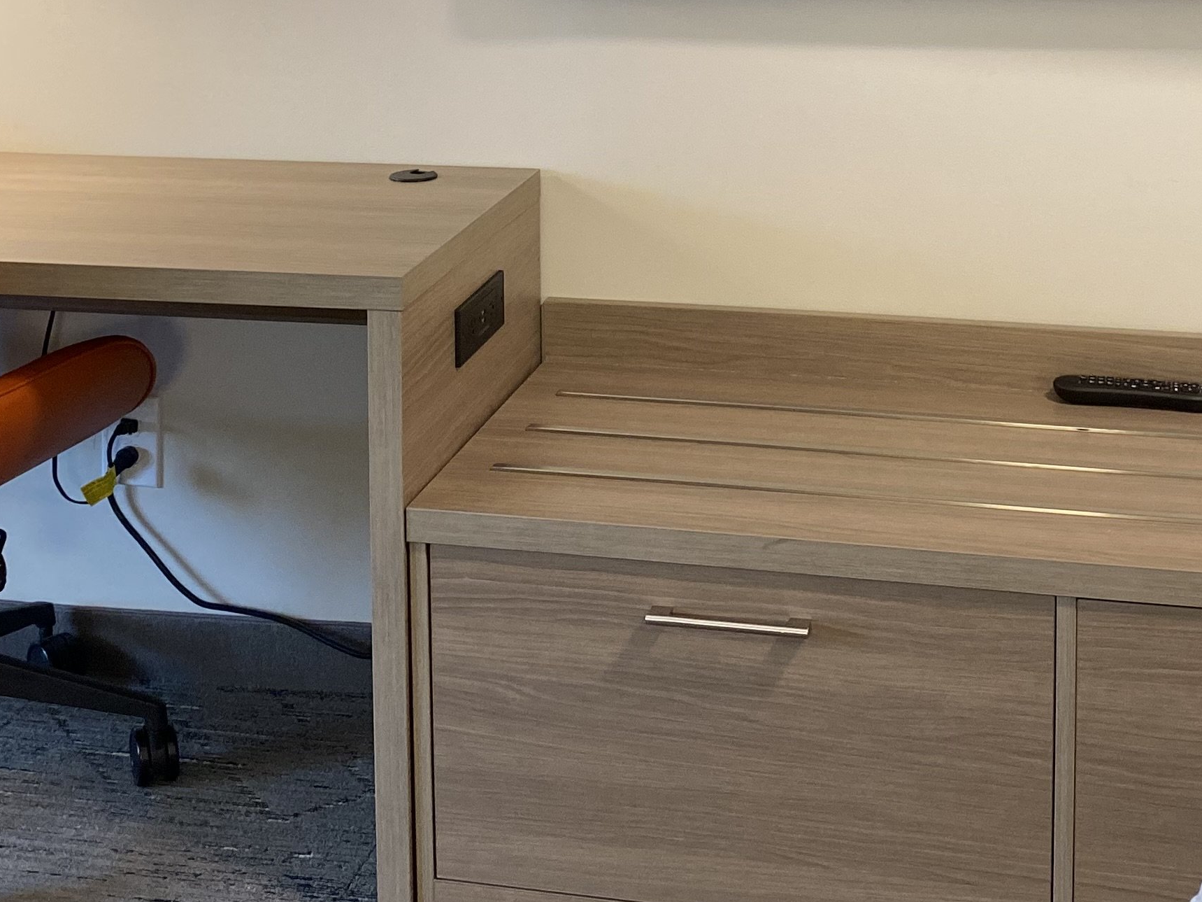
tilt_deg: -8.3
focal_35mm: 61
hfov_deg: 31.7
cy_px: 20
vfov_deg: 23.1
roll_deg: +1.2
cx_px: 673
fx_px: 2118
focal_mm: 4.25
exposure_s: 1/60
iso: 200
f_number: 1.8
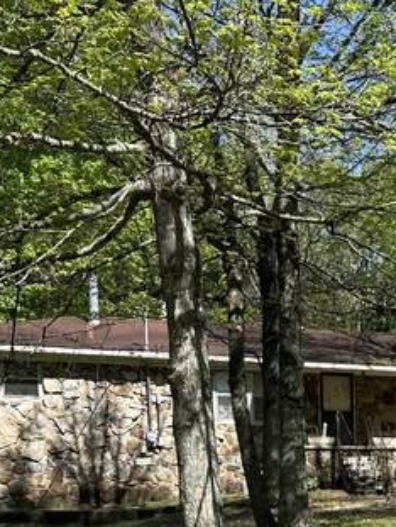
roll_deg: -1.4
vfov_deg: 24.2
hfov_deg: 19.0
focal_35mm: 74
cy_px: 612
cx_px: 457
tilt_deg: -7.7
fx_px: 1126
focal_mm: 6.86
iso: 80
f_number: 1.78
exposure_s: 1/2591
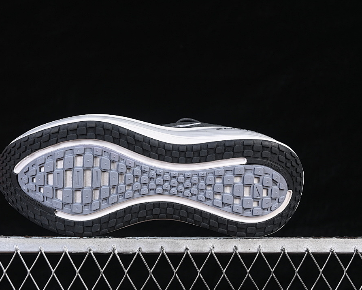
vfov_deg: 18.1
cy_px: 146
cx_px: 155
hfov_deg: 22.5
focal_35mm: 85
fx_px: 911
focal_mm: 50
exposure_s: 1/60
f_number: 6.3
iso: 160
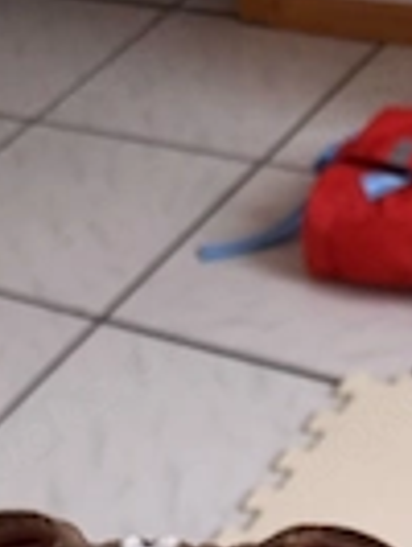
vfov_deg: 22.9
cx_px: 161
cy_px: 777
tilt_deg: -53.2
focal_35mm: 72
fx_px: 1141
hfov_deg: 20.4
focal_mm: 6.76
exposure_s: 1/90
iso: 200
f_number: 1.78
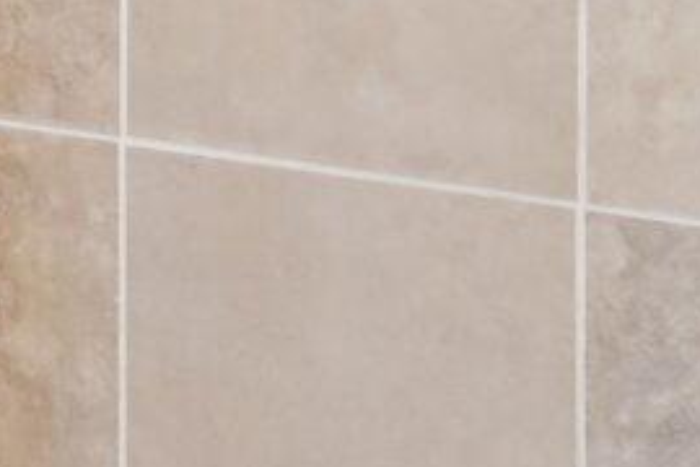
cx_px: -487
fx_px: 2061
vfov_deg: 11.8
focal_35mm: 106
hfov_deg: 16.6
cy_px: -401
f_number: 8
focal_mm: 14
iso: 500
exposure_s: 1/30
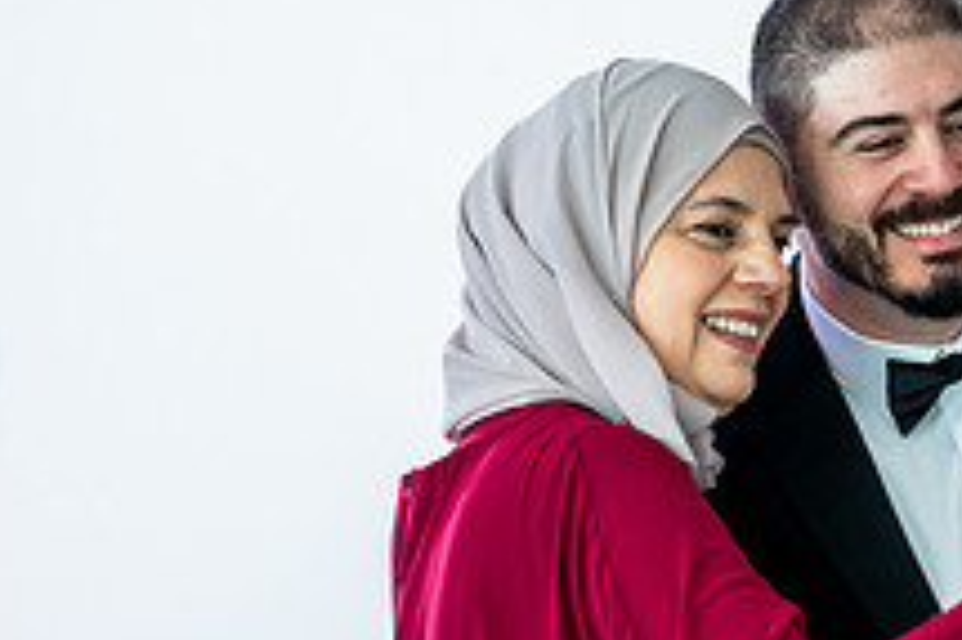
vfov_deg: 3.4
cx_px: 846
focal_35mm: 405
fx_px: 10814
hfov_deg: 5.1
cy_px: 477
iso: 640
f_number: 2
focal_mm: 150
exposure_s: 1/200
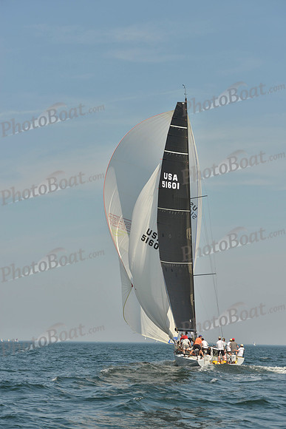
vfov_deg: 22.1
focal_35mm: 92
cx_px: 143
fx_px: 1096
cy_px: 214
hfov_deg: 14.9
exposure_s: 1/1250
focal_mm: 92
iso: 200
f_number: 7.1
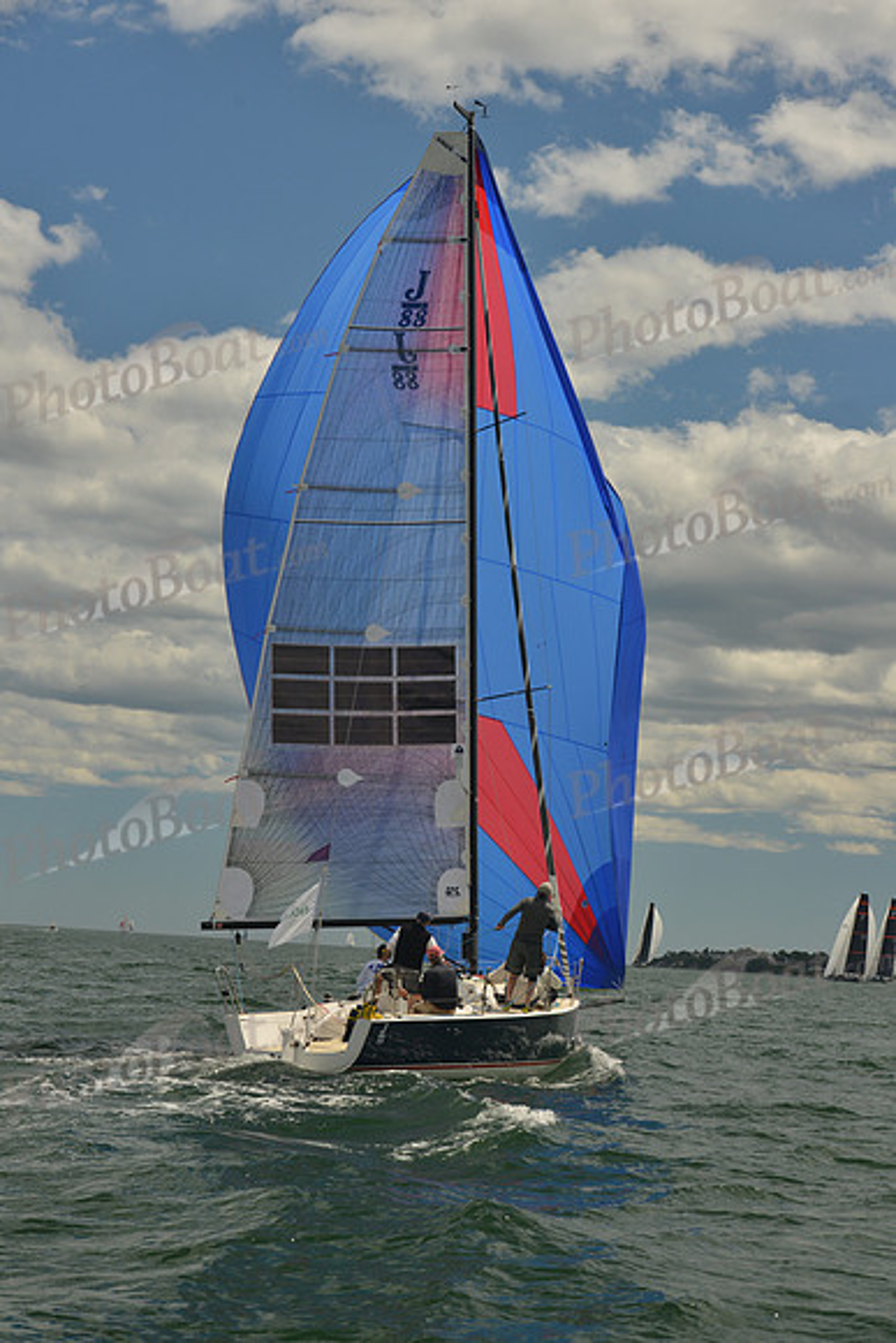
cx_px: 448
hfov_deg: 19.5
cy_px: 672
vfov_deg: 28.8
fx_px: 2612
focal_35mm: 70
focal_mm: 70
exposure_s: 1/1000
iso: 400
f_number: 7.1
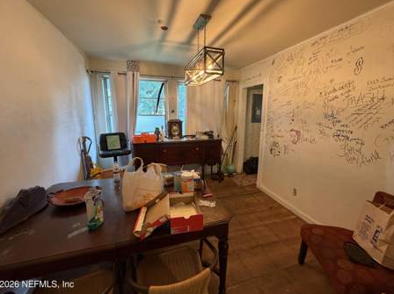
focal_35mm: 15
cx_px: 203
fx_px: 171
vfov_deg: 81.6
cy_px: 140
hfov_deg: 98.2
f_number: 2.2
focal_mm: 2.22
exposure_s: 1/60
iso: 400
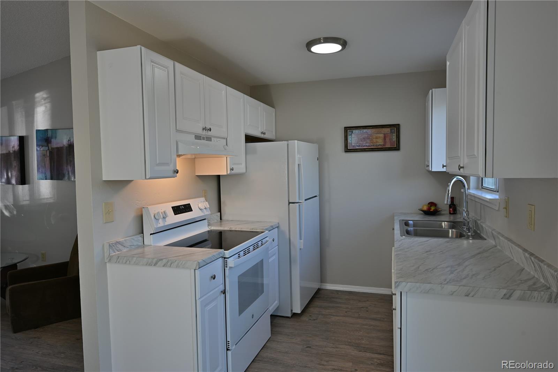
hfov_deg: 77.3
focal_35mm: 22
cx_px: 279
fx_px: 349
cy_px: 186
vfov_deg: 56.1
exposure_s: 1/50
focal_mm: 22.5
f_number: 8
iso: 320
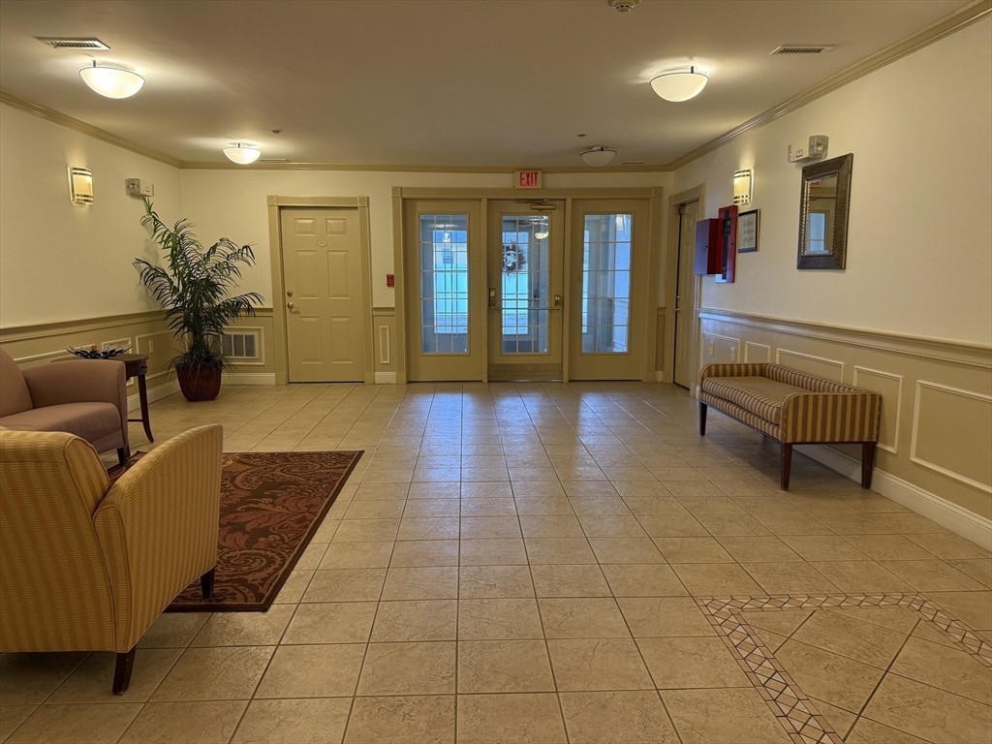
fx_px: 688
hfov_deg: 71.6
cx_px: 496
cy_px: 372
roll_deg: -0.3
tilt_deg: -6.8
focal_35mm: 24
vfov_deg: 56.8
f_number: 1.78
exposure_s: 1/60
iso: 200
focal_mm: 6.76
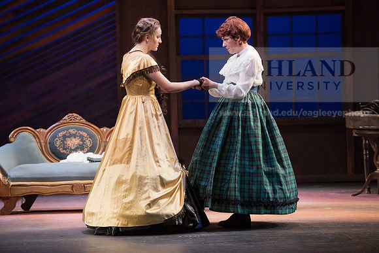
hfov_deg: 13.7
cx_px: 190
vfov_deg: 9.2
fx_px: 1579
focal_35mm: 150
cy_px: 126
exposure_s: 1/320
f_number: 3.5
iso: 3200
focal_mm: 150
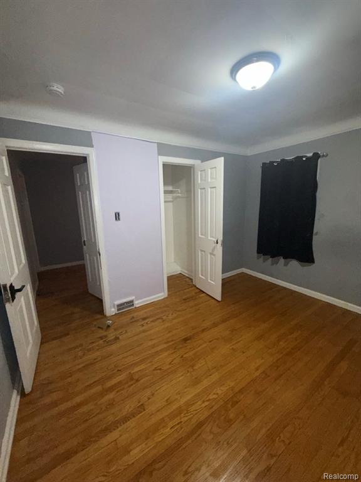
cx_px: 180
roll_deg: +1.3
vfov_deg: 102.1
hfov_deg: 85.7
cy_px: 241
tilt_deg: -11.1
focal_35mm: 14
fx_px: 195
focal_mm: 2.22
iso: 160
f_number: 2.2
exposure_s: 1/60
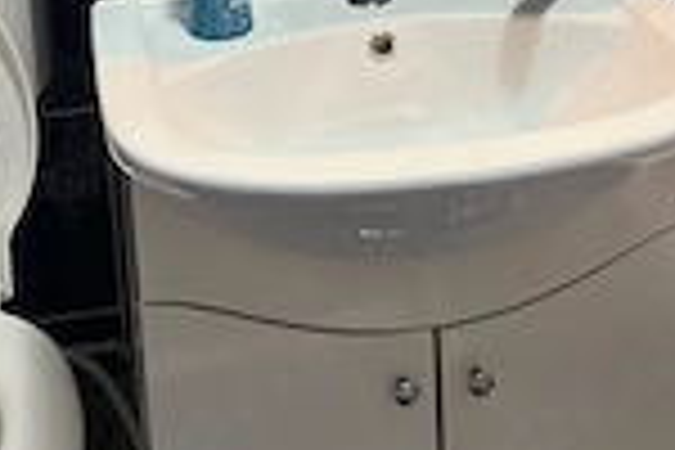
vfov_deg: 17.3
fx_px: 1350
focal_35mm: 72
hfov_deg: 28.0
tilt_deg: -15.8
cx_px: 279
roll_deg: +3.7
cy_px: -202
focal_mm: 5.7
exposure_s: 1/50
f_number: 1.5
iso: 500
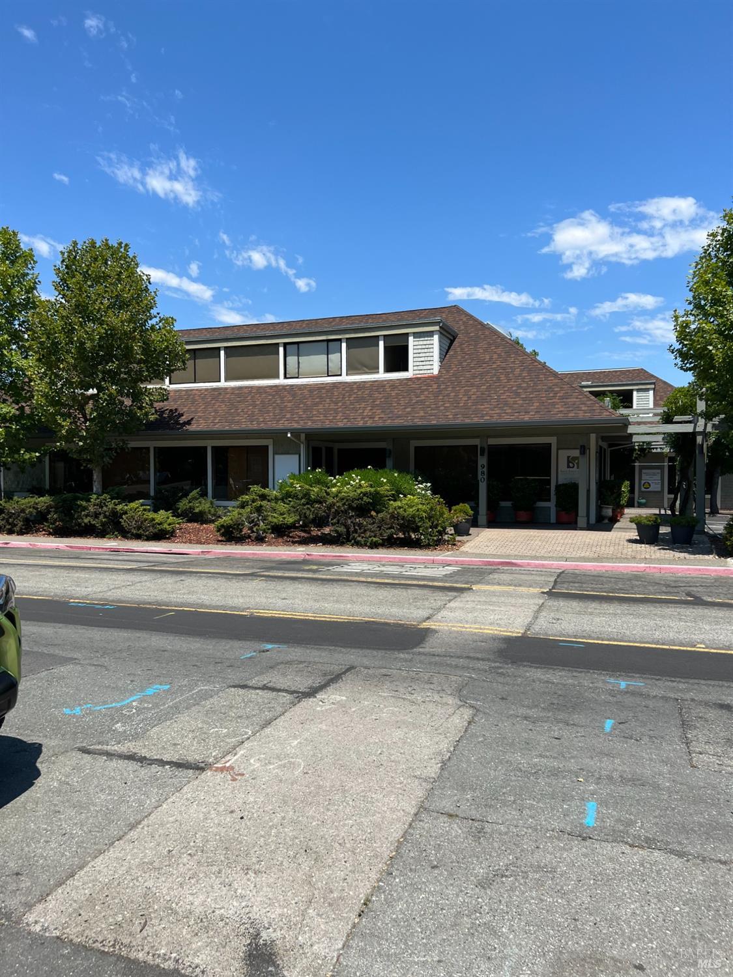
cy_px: 488
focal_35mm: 26
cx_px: 366
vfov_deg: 67.3
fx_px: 734
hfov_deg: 53.1
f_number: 1.5
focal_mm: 5.7
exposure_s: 1/4444
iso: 50
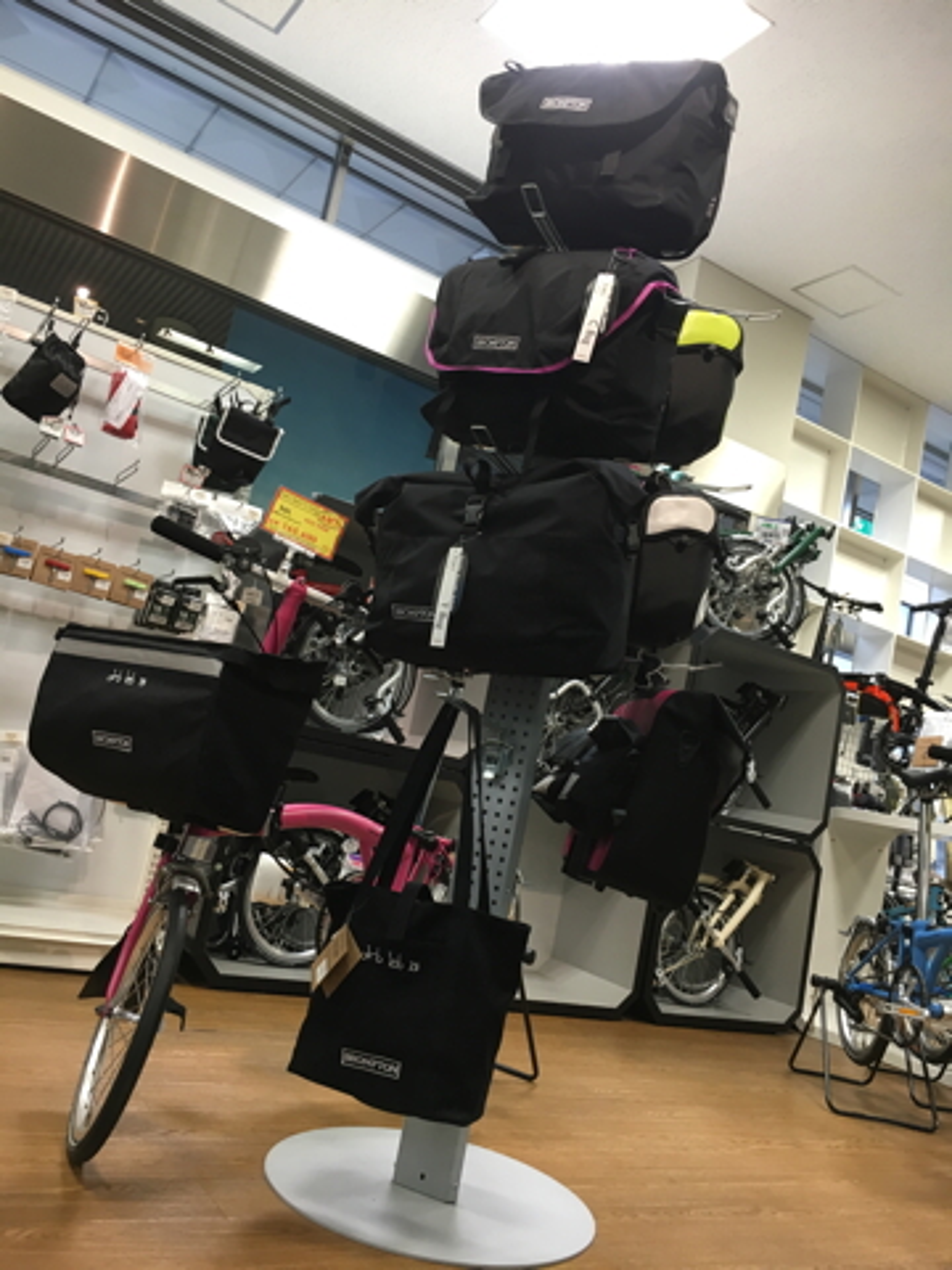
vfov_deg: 61.7
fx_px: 1063
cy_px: 635
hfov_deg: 48.2
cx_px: 476
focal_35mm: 29
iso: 64
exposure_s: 1/30
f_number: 2.2
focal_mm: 4.15
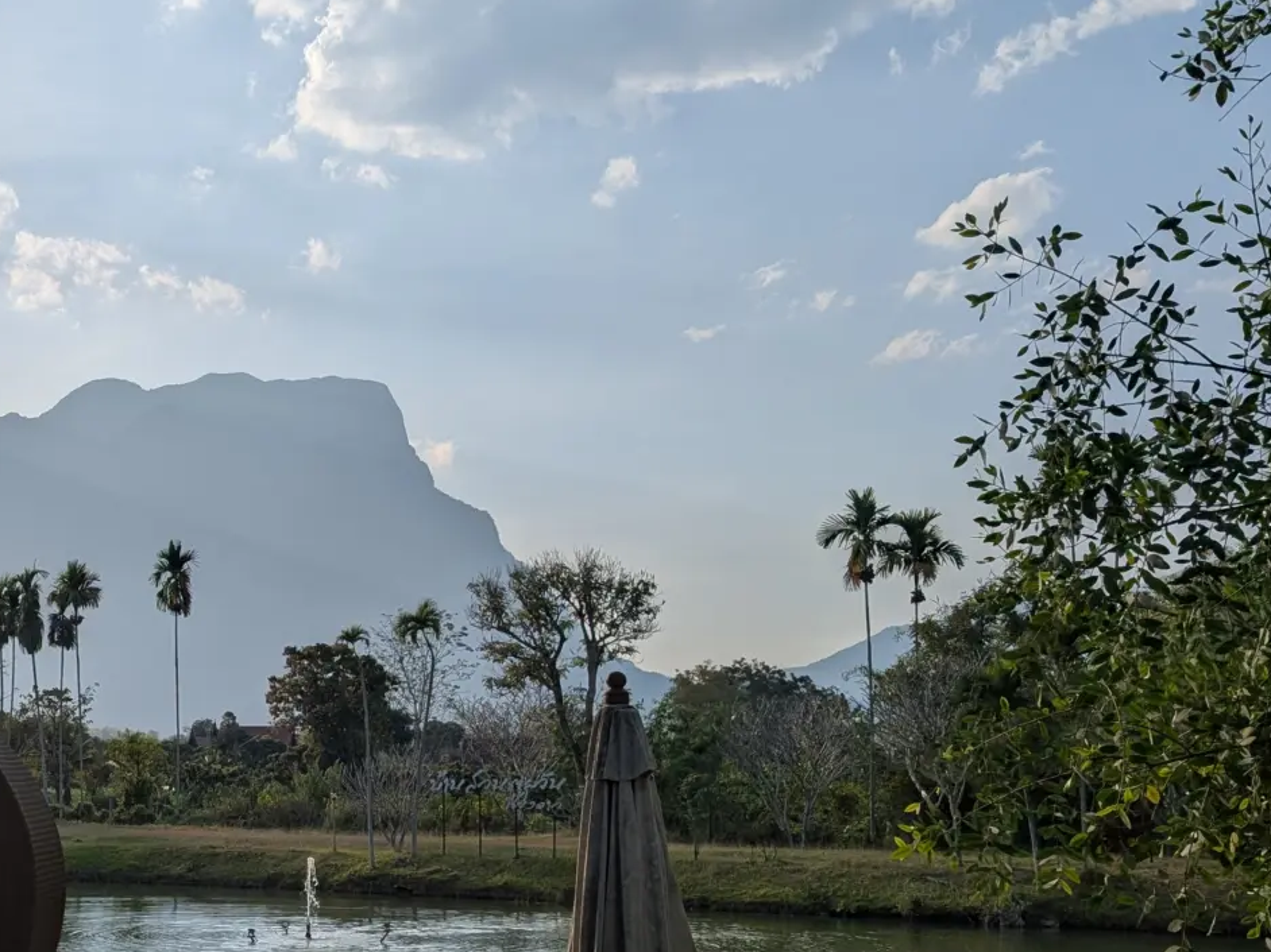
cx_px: 206
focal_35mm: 49
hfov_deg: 37.2
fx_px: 1799
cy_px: 759
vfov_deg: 29.0
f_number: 1.68
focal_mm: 6.9
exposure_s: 1/2833
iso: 18
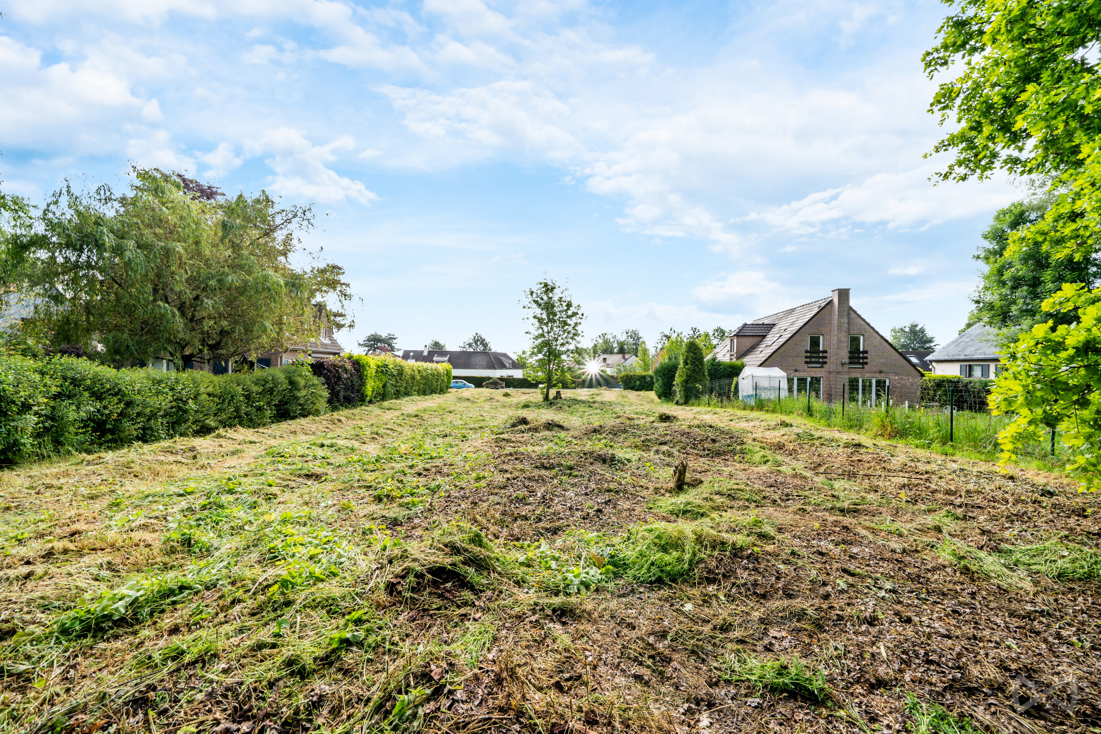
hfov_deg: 112.6
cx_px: 550
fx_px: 367
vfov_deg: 90.0
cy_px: 367
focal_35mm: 12
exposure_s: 1/125
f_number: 13
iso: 100
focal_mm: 12
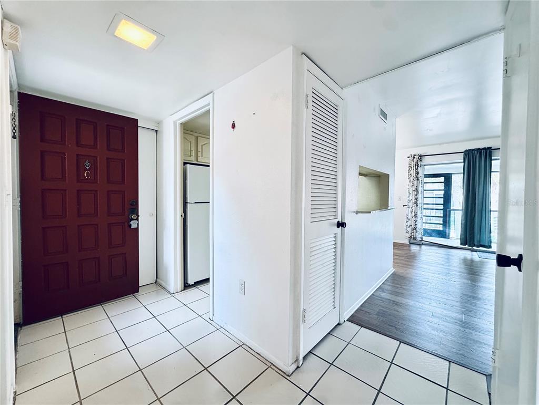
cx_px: 270
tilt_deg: -1.5
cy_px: 202
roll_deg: -0.3
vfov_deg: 85.7
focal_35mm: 14
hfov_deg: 102.1
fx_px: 218
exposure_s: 1/120
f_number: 2.2
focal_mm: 2.22
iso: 320
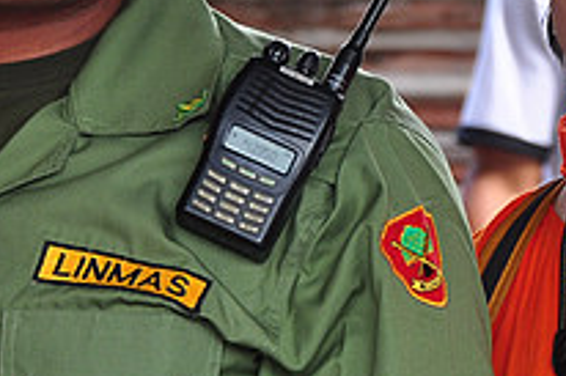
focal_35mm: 360
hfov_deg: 5.7
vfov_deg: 3.8
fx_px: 5655
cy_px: 156
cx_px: 426
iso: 200
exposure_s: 1/80
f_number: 5.3
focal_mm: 66
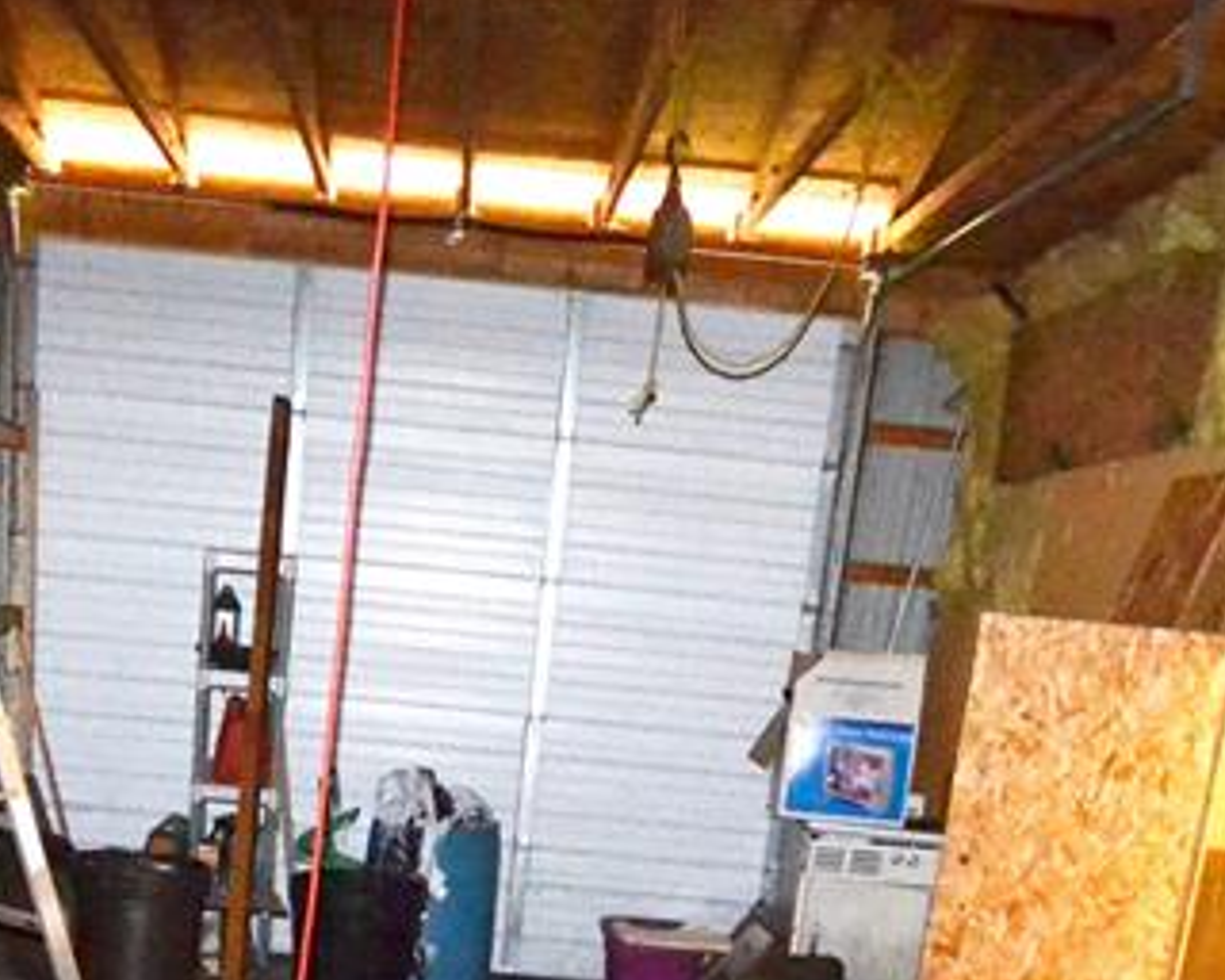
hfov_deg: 40.9
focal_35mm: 45
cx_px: 459
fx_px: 1631
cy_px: 1160
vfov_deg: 29.1
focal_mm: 10
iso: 3200
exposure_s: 1/60
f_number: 3.5
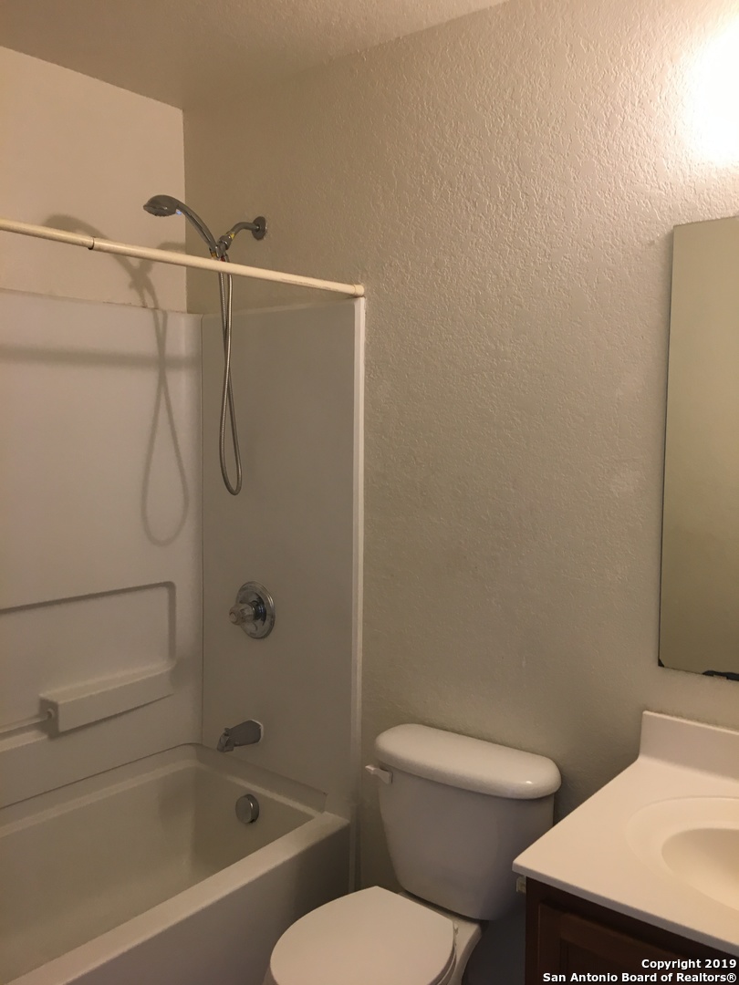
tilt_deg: -4.7
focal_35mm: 29
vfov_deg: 61.7
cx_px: 370
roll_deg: -0.1
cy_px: 492
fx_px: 825
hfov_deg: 48.2
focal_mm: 4.15
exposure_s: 1/30
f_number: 2.2
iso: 50
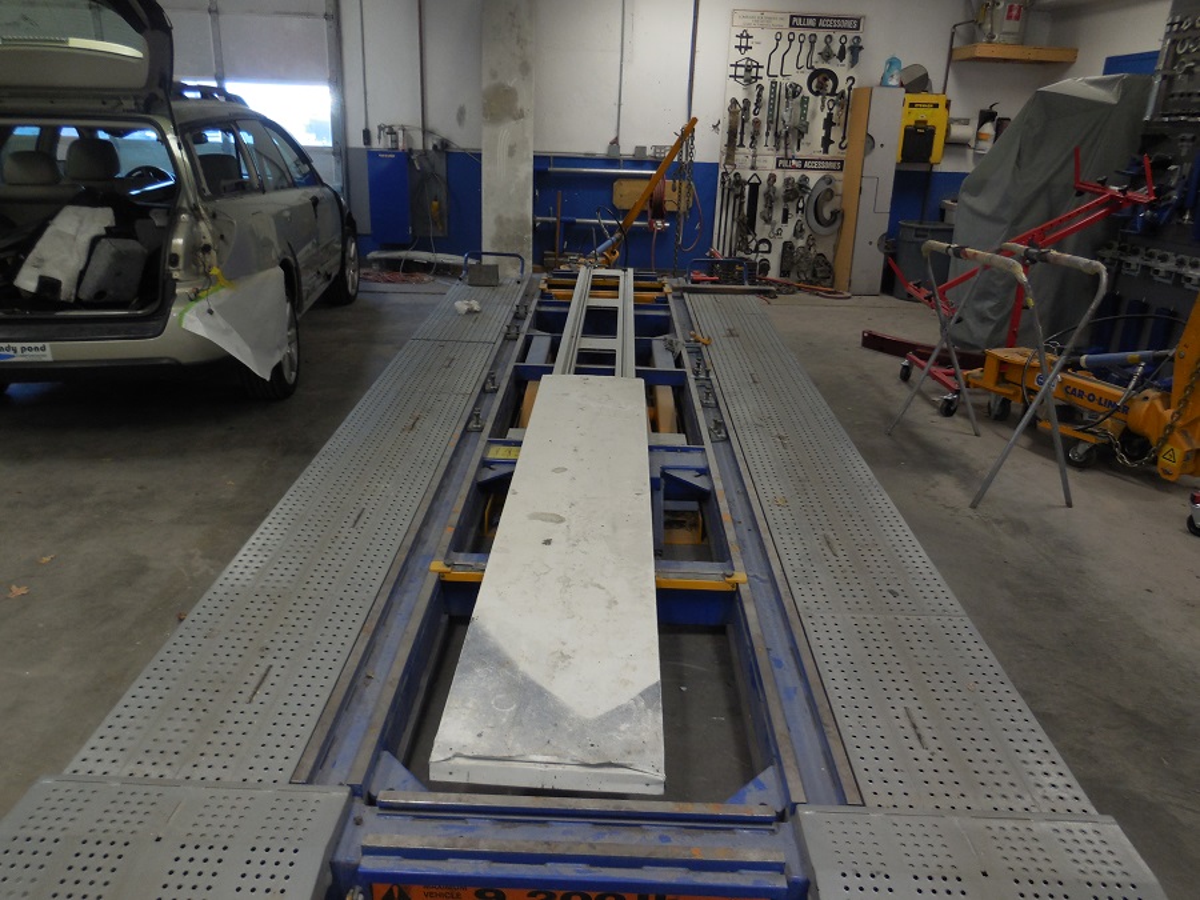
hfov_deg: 69.4
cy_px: 450
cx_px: 600
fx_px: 867
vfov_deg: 54.9
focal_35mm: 25
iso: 160
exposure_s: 1/30
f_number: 3.1
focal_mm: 4.5
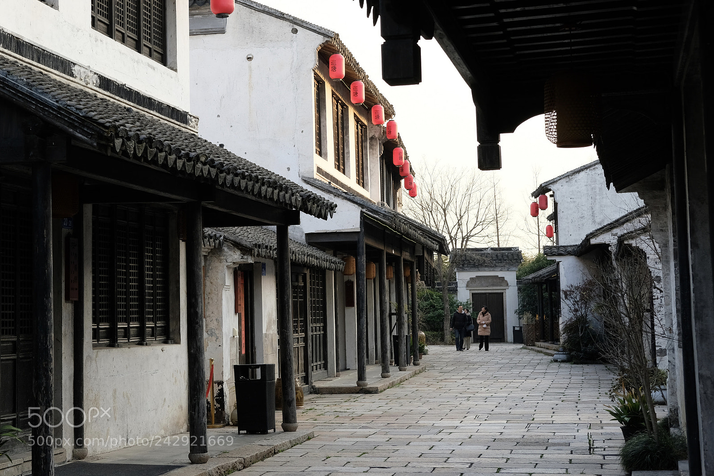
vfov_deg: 25.5
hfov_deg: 37.5
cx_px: 357
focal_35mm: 53
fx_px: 1051
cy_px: 238
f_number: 5.6
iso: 400
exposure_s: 1/170
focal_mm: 35
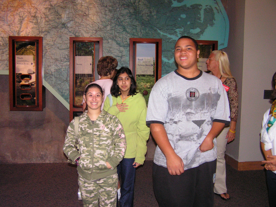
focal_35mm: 38
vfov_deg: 37.7
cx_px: 138
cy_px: 104
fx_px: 303
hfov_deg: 49.0
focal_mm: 6.3
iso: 200
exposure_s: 1/40
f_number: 2.8
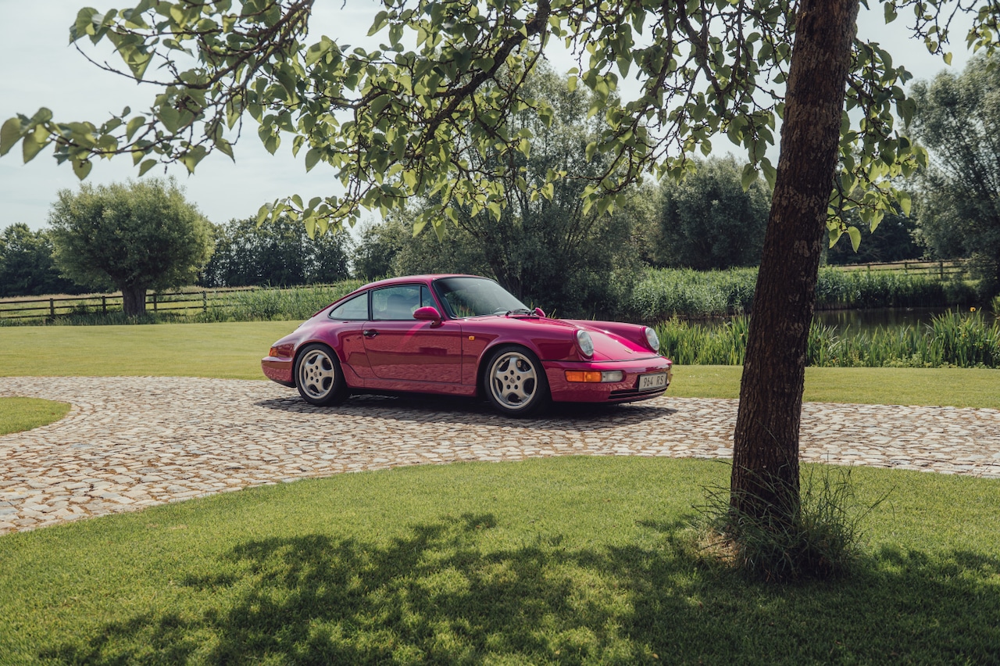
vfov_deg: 37.8
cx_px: 500
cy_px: 333
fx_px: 972
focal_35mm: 35
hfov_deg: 54.5
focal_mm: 35
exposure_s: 1/125
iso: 100
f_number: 5.6
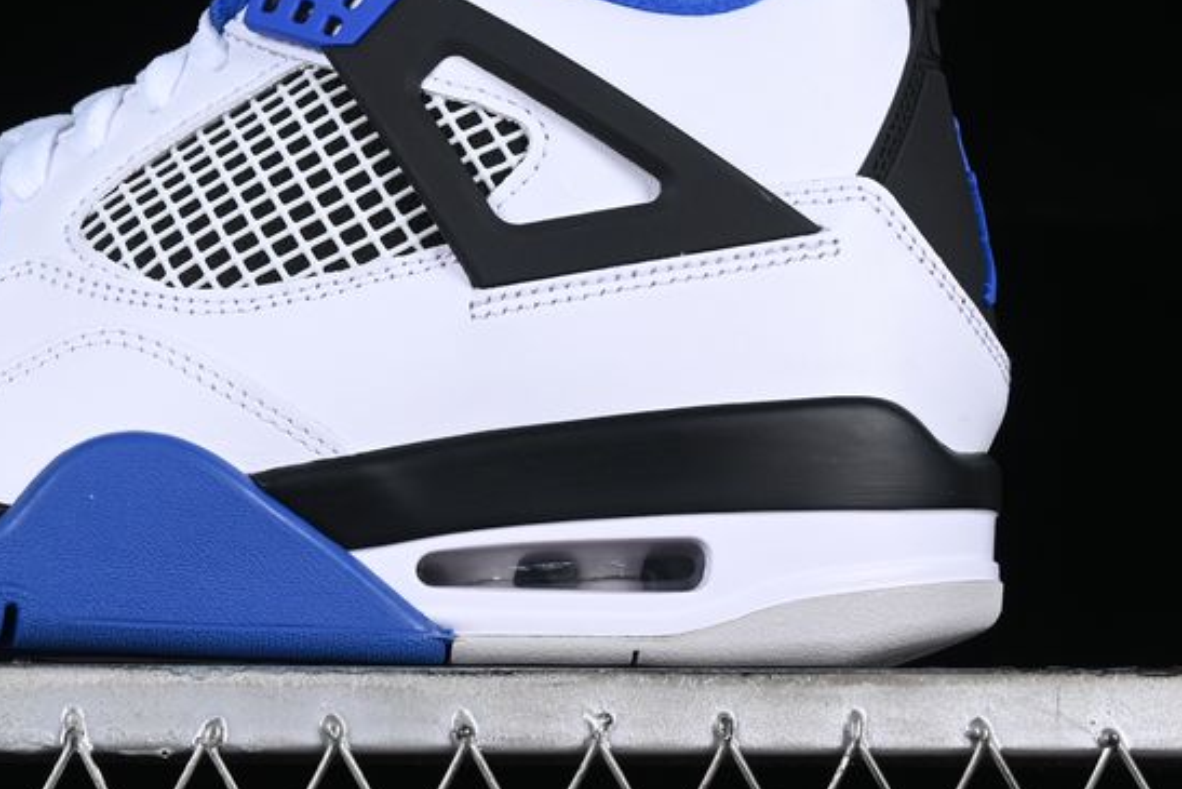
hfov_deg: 14.8
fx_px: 4499
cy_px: 243
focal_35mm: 137
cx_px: 171
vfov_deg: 10.0
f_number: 8
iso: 160
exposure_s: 1/80
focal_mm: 50
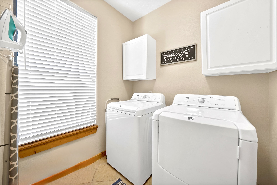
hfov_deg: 112.6
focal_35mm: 12
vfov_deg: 90.1
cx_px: 138
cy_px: 92
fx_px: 92
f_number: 9
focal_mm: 12
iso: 640
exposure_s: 1/3
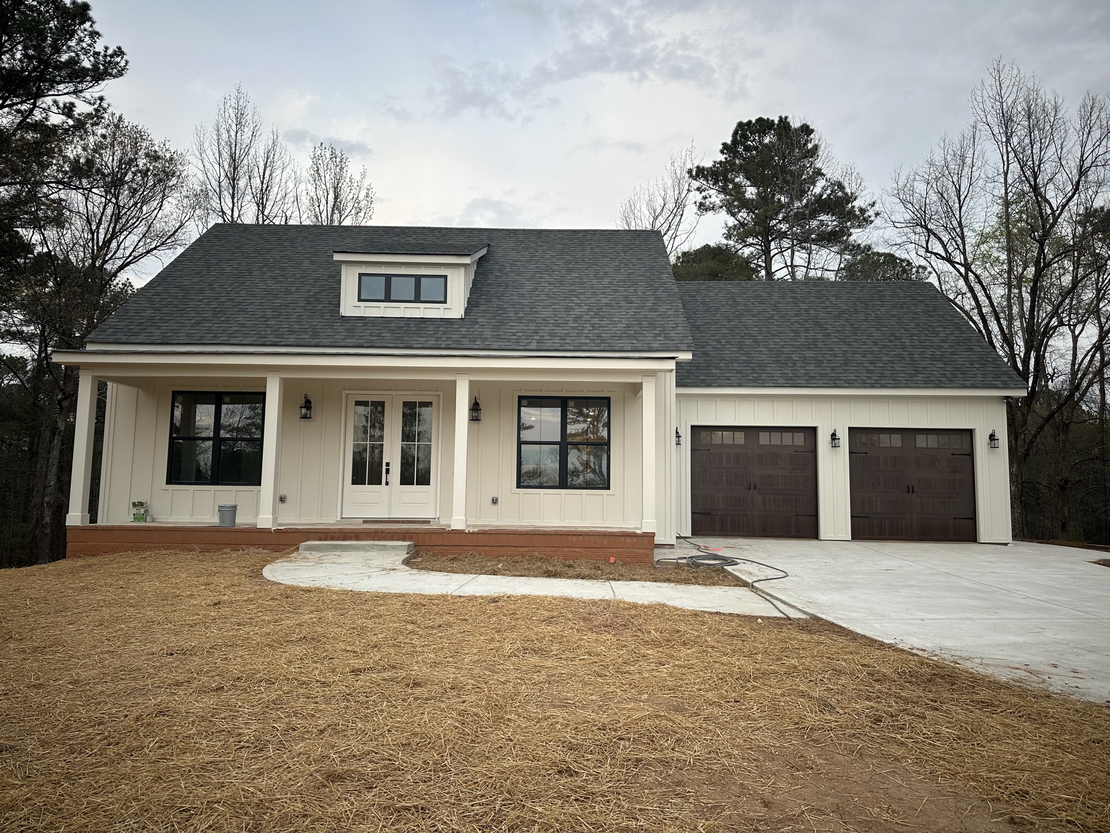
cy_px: 416
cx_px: 555
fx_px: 770
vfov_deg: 56.8
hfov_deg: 71.6
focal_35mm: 24
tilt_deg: +5.8
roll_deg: -0.6
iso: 80
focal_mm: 6.86
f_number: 1.78
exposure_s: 1/313
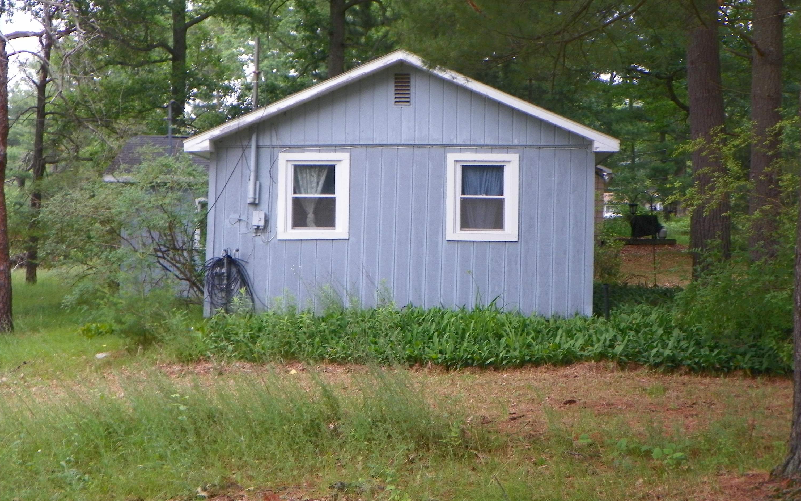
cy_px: 204
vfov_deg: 23.9
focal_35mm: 54
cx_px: 405
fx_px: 1179
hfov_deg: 37.5
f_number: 3.5
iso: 80
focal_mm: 8.9
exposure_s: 1/40
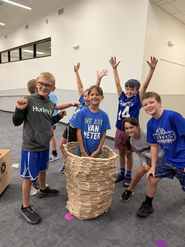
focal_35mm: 25
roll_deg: -2.2
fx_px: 178
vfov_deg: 69.4
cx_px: 94
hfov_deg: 54.9
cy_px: 125
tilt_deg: -13.8
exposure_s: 1/120
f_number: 1.78
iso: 200
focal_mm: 6.76
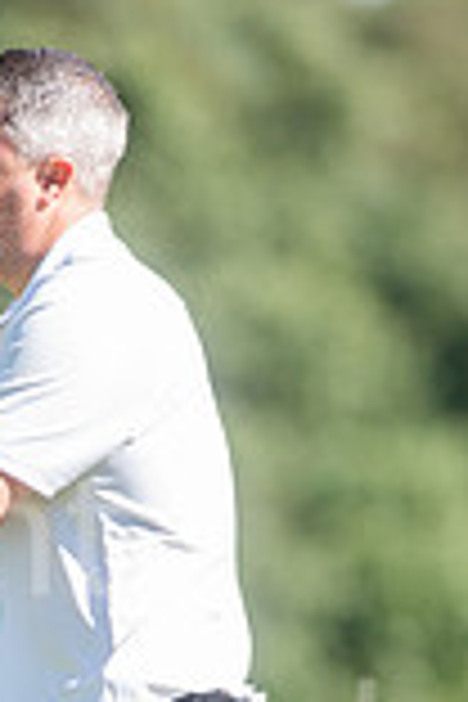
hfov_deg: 1.6
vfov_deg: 2.4
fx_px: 16847
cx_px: -112
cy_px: 783
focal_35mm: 864
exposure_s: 1/3200
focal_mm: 300
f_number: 4.5
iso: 640
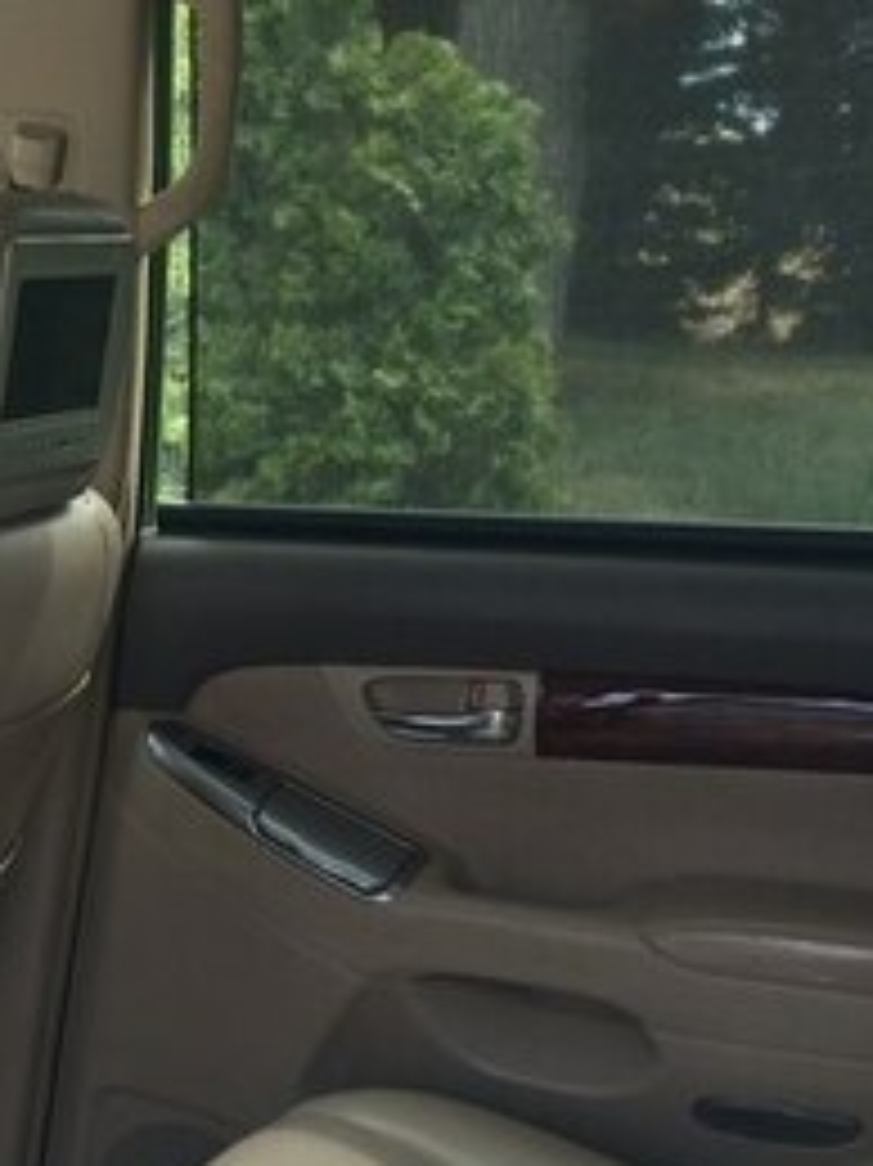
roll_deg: -0.8
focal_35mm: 74
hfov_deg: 17.7
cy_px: 898
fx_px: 2490
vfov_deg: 26.0
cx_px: -468
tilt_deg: -18.2
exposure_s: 1/102
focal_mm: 4.15
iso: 32
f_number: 2.2
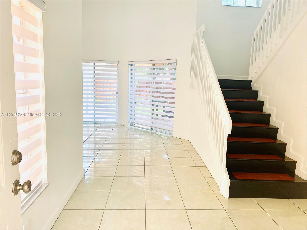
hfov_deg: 67.3
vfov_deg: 53.1
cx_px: 154
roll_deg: -1.8
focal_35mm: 26
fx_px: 231
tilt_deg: -6.1
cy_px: 115
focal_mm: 4.25
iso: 50
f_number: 1.8
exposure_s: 1/120
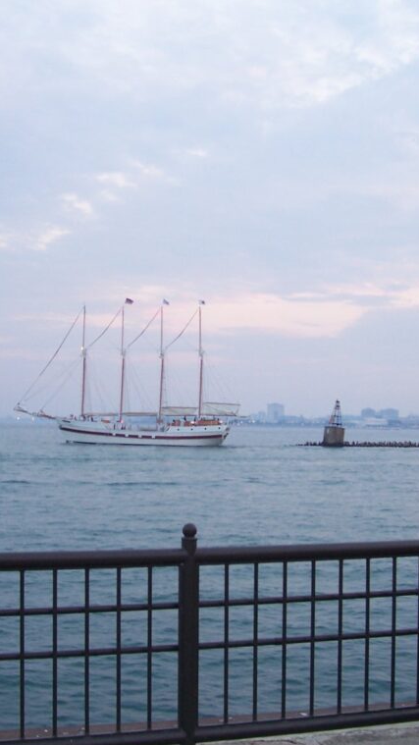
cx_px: 187
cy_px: 376
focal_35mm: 50
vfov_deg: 41.3
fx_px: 987
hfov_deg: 23.9
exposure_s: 1/30
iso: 125
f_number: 2.7
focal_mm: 5.6
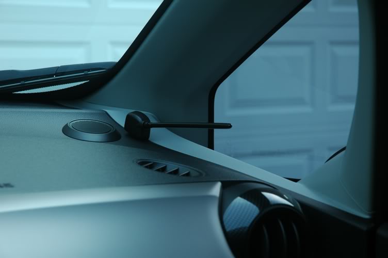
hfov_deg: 19.5
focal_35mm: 105
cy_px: 129
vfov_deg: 13.0
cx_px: 194
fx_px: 1131
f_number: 8
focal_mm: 70
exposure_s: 1/50
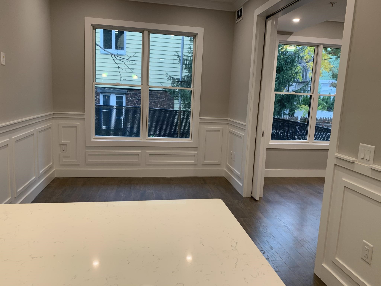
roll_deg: -3.1
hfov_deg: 67.3
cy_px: 143
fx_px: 286
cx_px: 190
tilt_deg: -8.7
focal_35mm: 26
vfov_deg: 53.1
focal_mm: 4.25
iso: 50
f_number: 1.8
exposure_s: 1/60
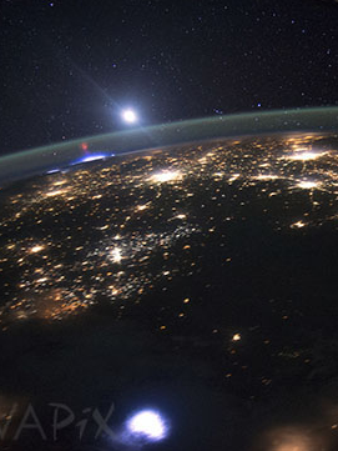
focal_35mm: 41
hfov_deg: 34.7
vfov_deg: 45.8
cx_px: 236
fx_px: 533
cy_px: 225
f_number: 1.4
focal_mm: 28
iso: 8000
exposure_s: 1/1.67
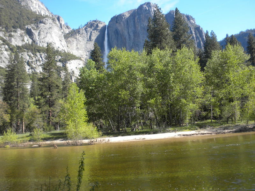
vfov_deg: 38.7
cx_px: 128
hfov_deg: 50.1
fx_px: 273
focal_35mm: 37
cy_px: 96
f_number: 3.5
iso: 64
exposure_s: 1/239
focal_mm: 6.6
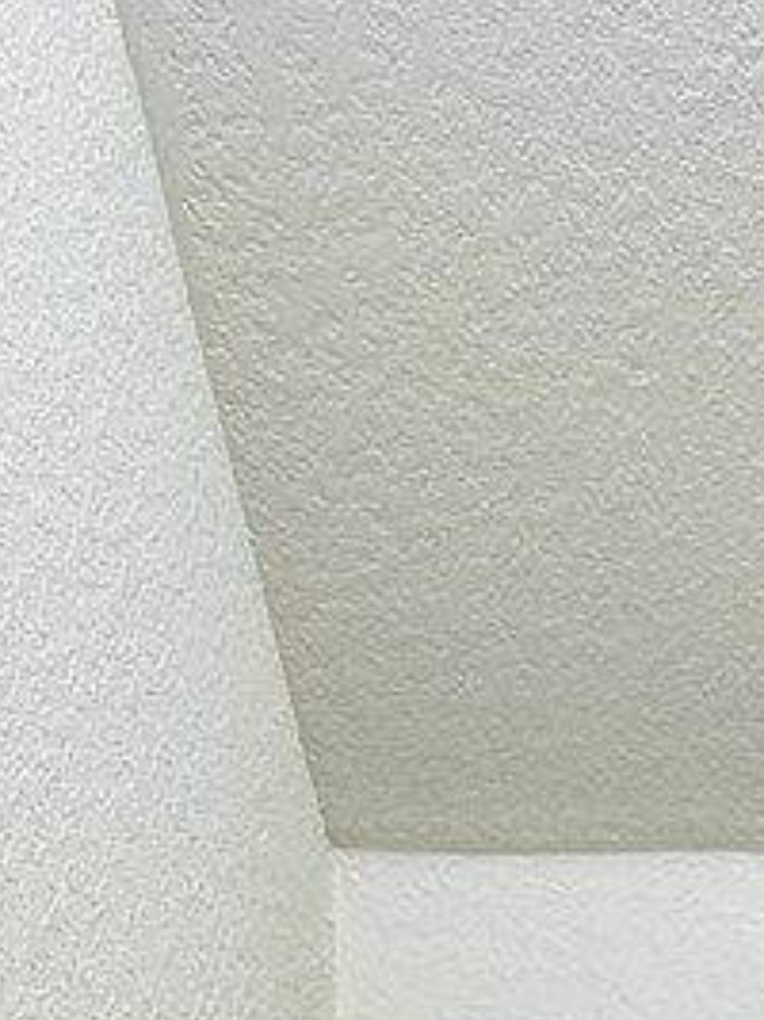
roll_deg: -0.2
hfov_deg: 16.7
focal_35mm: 84
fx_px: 2474
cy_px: 1620
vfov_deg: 19.6
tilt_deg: -10.9
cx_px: 944
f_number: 2.2
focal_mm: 2.22
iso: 80
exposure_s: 1/120
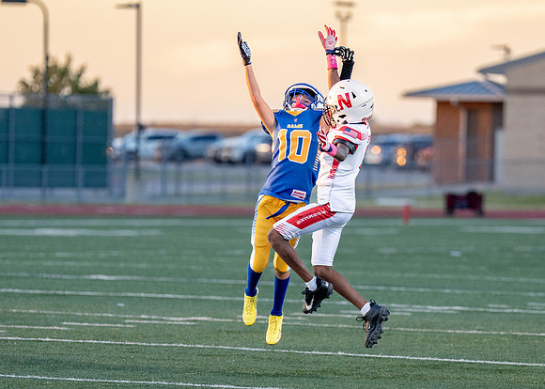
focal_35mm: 307
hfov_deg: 6.6
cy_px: 248
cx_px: 337
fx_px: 4758
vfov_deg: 4.7
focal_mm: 176
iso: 1250
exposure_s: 1/2000
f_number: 2.8
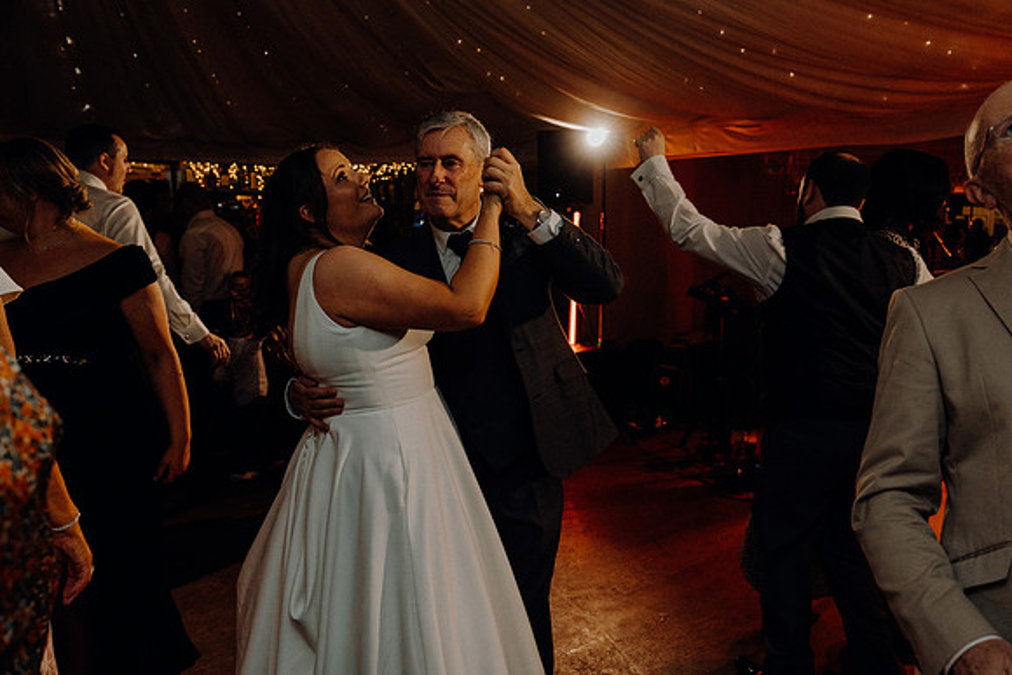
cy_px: 338
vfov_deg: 46.4
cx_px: 506
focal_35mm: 28
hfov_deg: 65.5
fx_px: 787
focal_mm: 28
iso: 2500
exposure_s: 1/160
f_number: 3.5
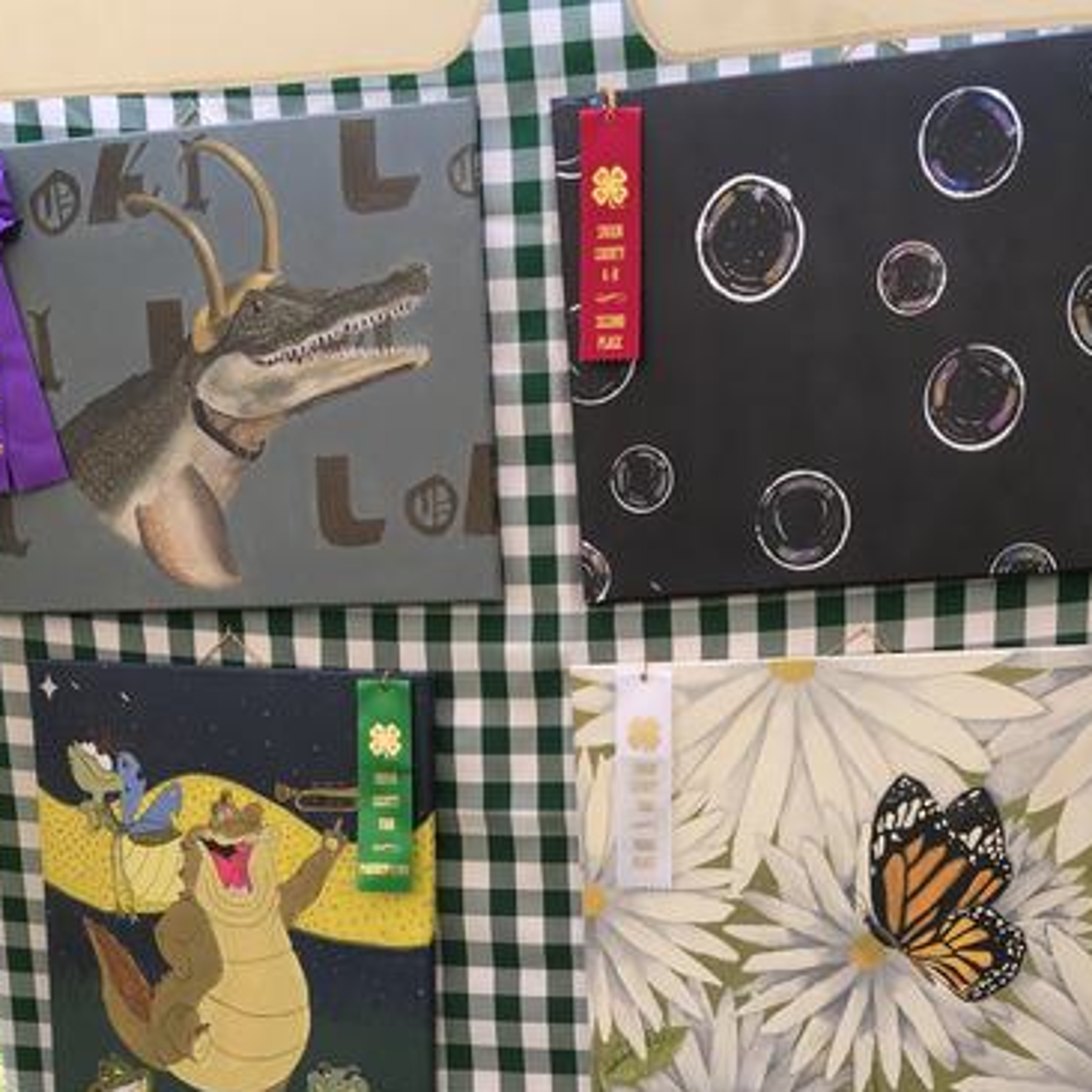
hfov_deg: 34.6
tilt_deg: -12.9
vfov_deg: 32.8
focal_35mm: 49
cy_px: 997
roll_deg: -1.4
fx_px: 1749
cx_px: 643
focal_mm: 4.15
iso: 25
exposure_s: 1/354
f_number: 2.2
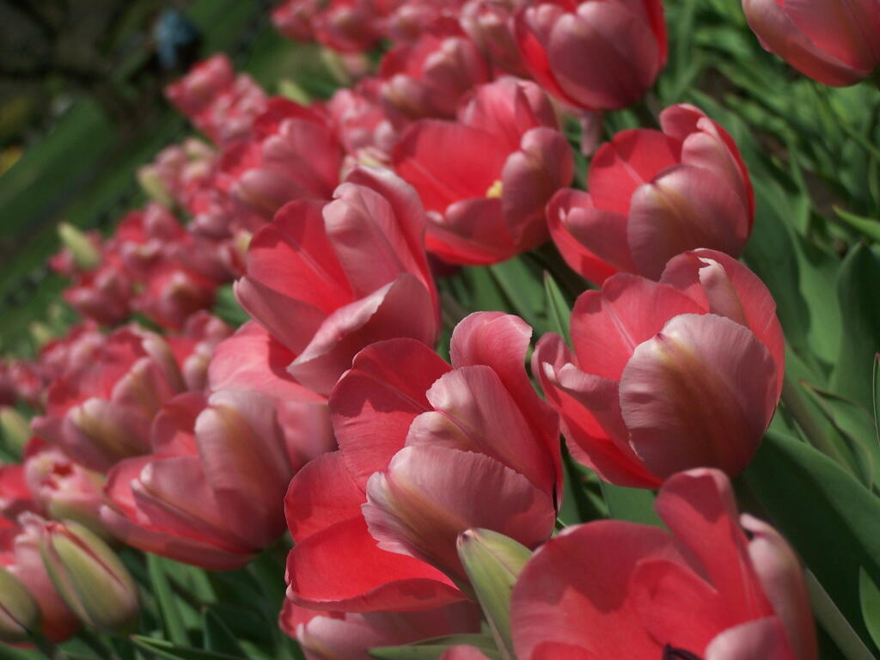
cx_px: 440
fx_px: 2974
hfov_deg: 16.8
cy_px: 330
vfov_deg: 12.7
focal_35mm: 117
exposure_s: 1/800
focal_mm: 19.4
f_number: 3.2
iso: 80
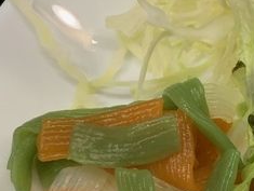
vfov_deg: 16.0
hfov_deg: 20.5
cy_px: 206
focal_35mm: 90
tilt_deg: -67.4
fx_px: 661
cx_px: 293
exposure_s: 1/60
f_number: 1.8
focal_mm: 4.25
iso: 64
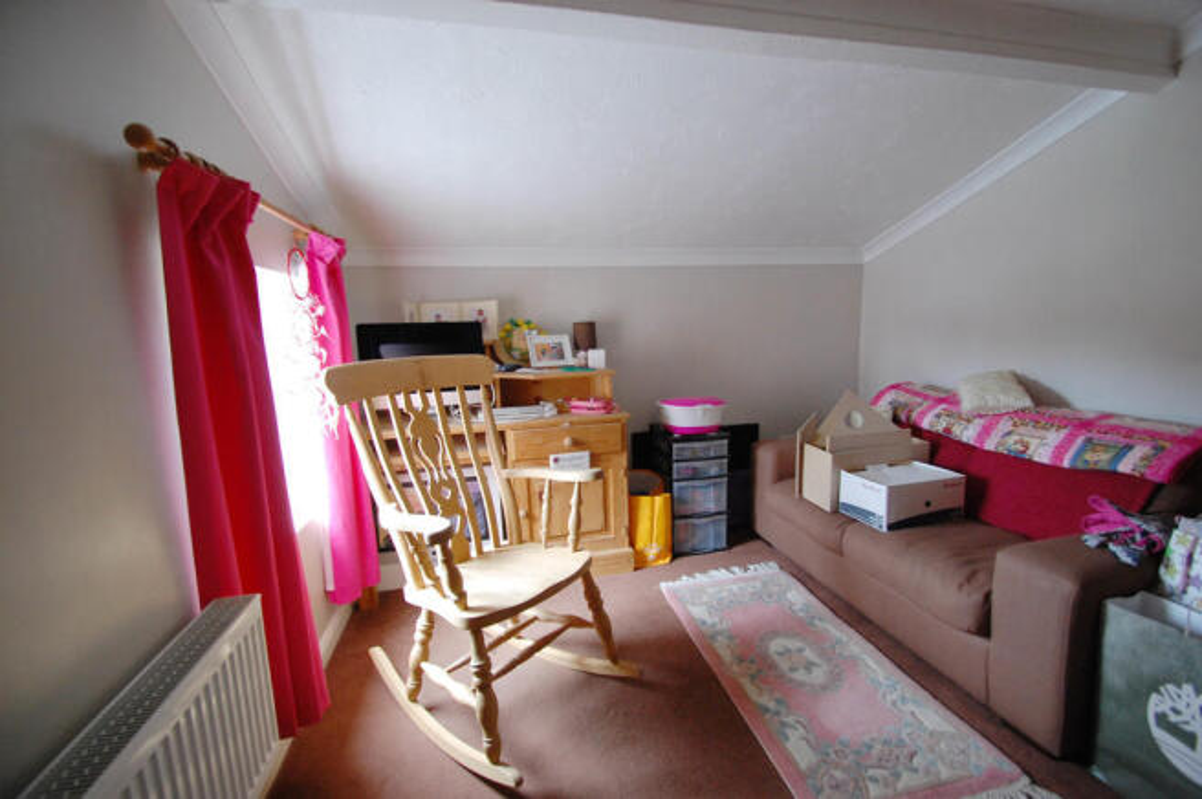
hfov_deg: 100.4
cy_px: 400
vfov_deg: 77.2
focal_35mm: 15
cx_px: 601
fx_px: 500
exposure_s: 1/25
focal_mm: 10
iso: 800
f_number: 3.5
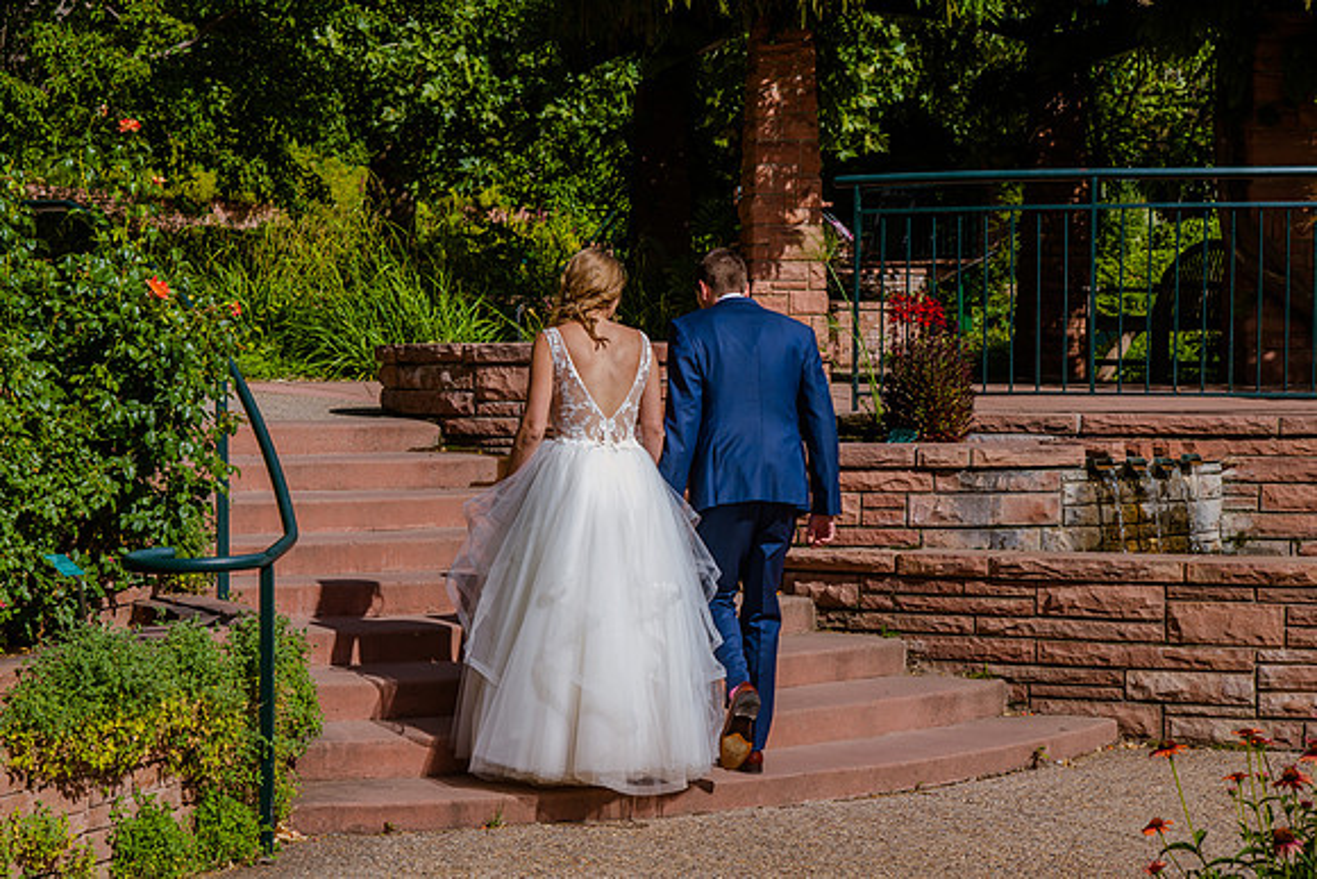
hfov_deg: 24.9
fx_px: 2976
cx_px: 571
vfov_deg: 16.8
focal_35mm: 81
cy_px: 397
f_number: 8
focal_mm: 70
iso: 200
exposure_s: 1/320
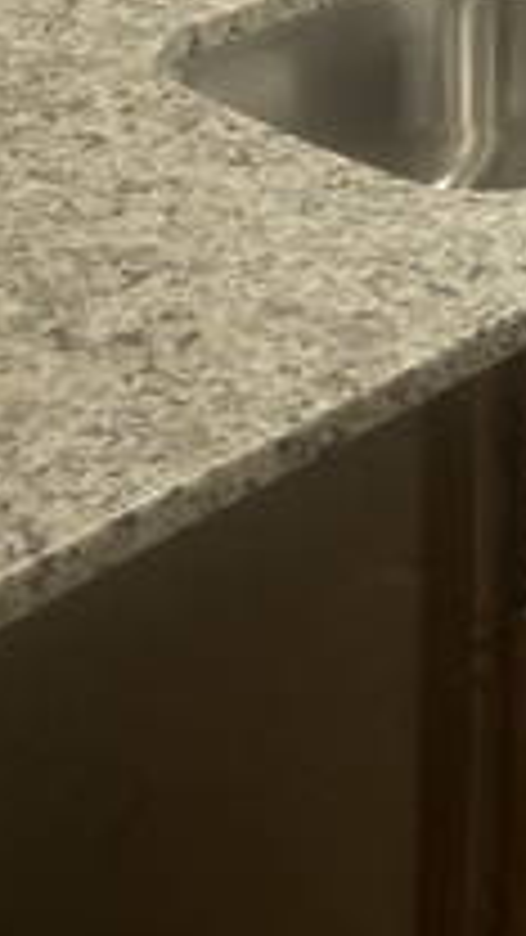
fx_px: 2430
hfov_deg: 11.6
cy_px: -434
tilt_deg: -8.5
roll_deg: -1.4
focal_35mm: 98
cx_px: 886
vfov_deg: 19.3
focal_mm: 3.99
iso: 80
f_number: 1.8
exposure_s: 1/120
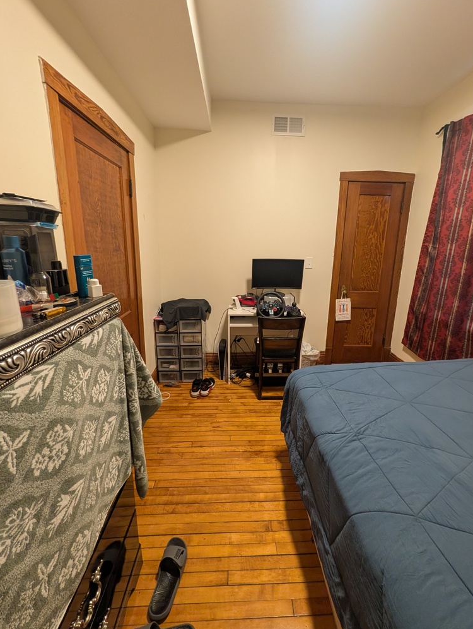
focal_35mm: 13
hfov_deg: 89.9
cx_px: 254
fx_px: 236
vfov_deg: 106.0
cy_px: 297
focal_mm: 2.02
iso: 554
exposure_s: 1/96.9
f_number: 1.7
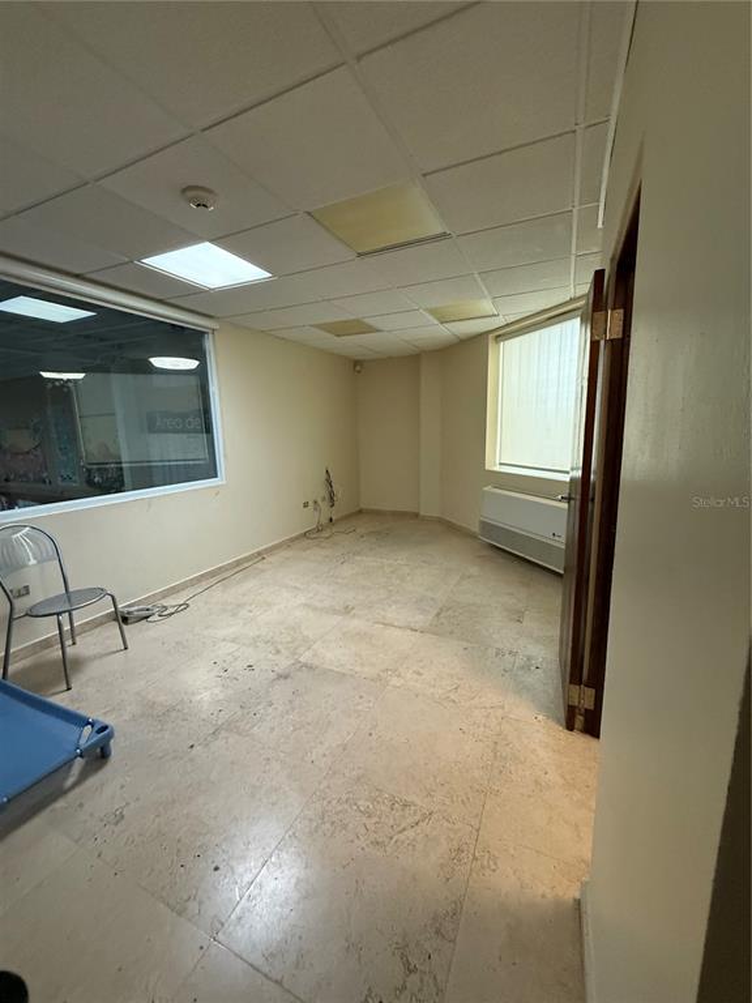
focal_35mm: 14
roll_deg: -1.1
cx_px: 376
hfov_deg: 85.7
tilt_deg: -9.9
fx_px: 406
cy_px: 502
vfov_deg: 102.1
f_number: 2.2
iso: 500
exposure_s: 1/120
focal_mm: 2.22
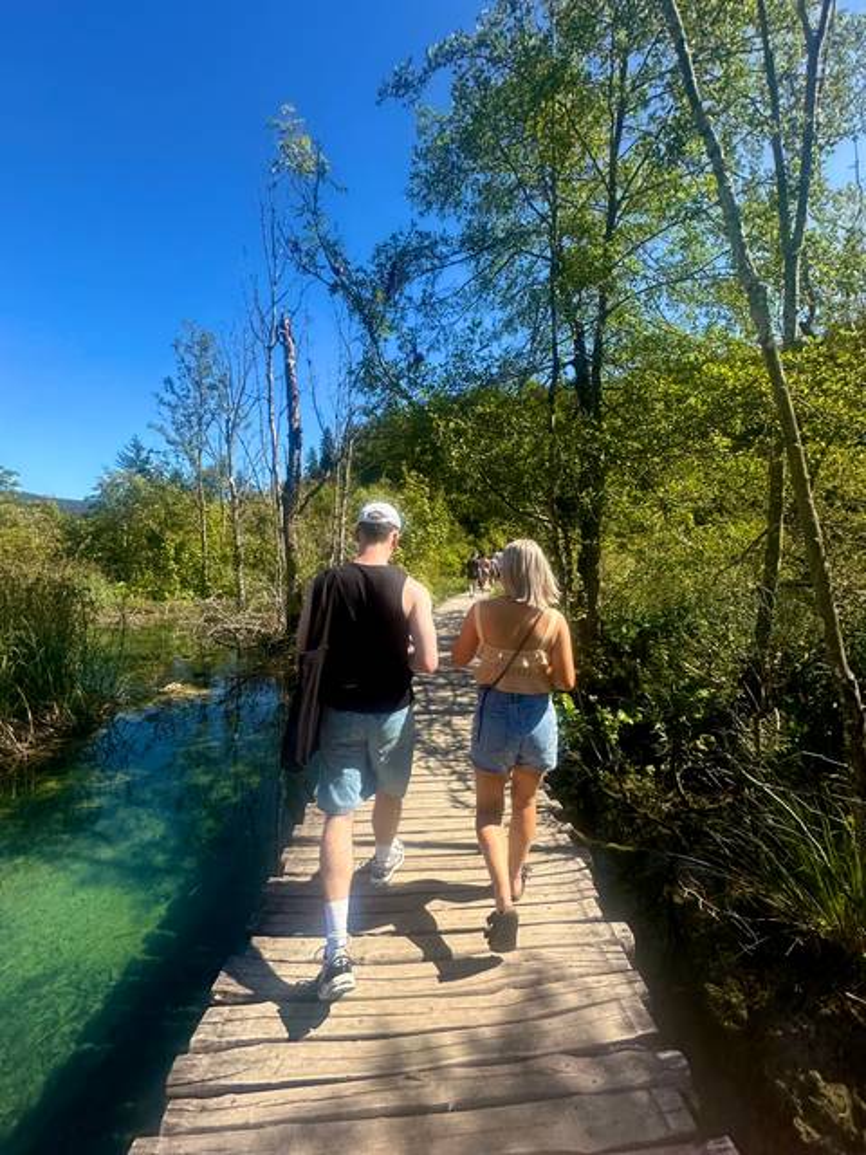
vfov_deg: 102.1
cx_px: 433
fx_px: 467
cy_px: 578
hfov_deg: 85.7
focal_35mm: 14
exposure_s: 1/932
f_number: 2.2
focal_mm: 2.22
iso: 50
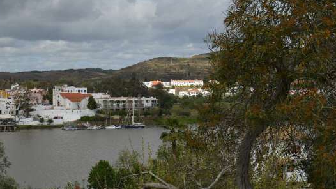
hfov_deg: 31.1
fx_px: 597
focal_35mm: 67
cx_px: 102
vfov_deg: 18.0
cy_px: 86
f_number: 10
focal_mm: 42
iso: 125
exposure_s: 1/320
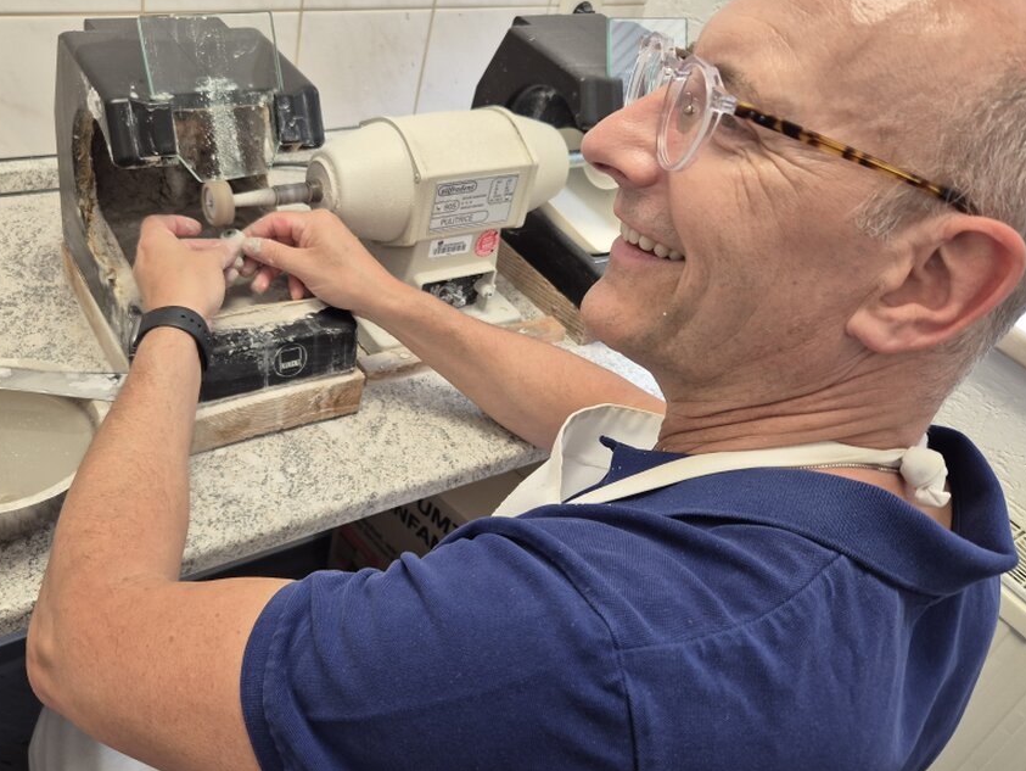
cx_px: 398
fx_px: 890
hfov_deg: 59.3
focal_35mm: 30
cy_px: 379
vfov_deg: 46.8
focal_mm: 5.4
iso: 100
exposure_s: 1/100
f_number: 1.8
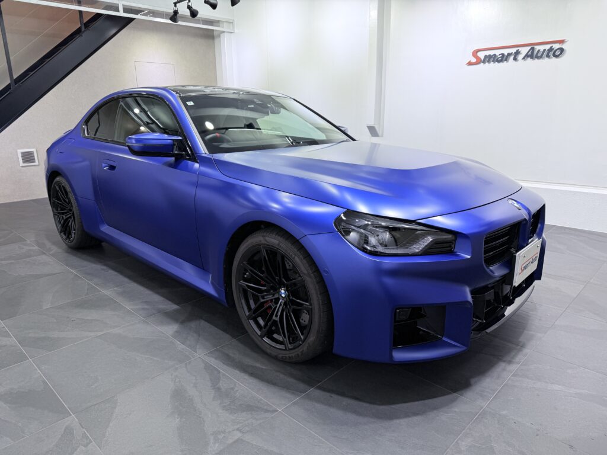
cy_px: 228
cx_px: 304
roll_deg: +0.8
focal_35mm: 24
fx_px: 421
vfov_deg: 56.8
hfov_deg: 71.6
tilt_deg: -14.9
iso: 64
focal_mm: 6.76
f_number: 1.78
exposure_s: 1/121
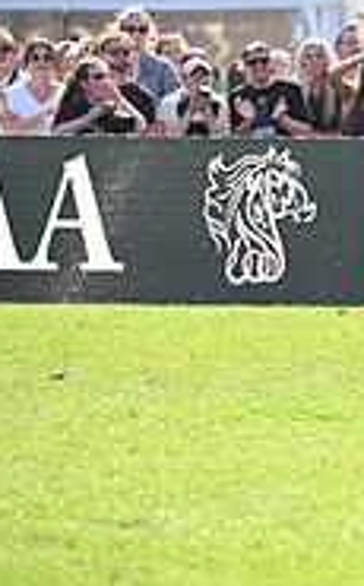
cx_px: 804
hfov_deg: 2.0
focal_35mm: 640
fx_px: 10198
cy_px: 17
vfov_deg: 3.3
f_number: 4.5
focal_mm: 200
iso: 640
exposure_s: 1/1250
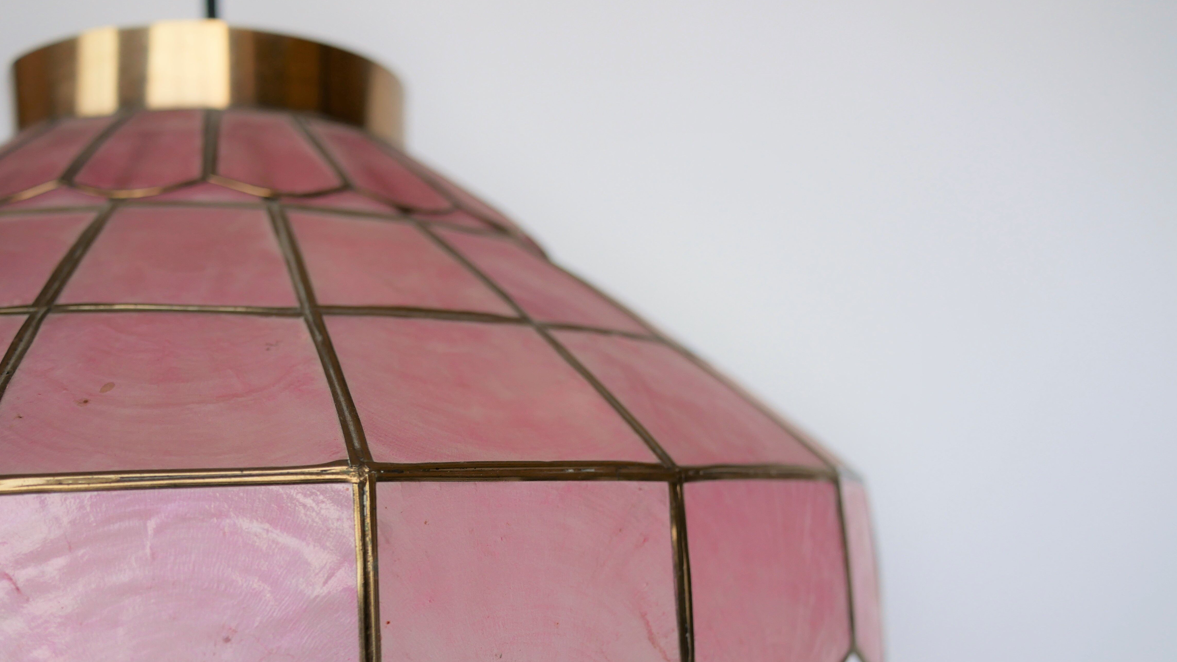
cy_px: 438
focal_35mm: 44
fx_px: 1373
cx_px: 589
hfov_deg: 46.4
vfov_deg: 27.0
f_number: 2.8
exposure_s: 1/250
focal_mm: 20
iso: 200
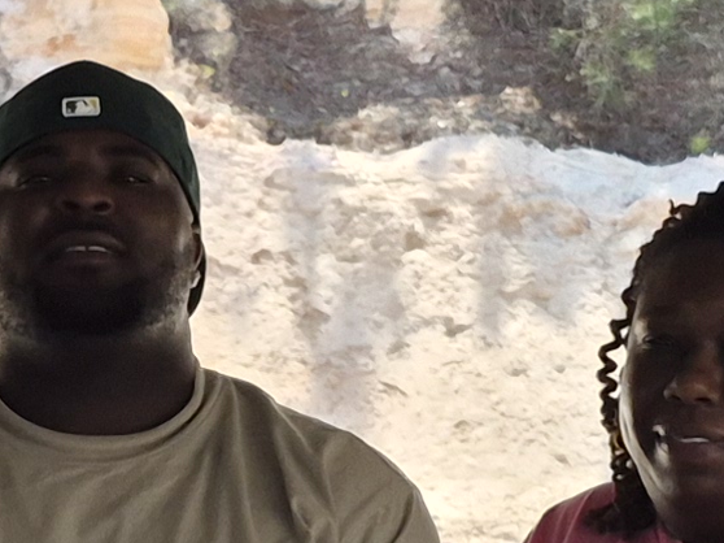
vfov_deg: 8.8
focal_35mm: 165
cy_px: 824
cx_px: 117
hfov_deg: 11.9
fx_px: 3450
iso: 80
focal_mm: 5.4
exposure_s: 1/3384
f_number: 1.8
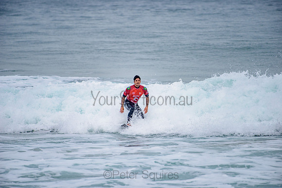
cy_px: 94
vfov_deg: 2.8
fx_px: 3917
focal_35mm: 500
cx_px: 141
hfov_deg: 4.1
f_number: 5.6
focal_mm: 500
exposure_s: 1/2000
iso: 220
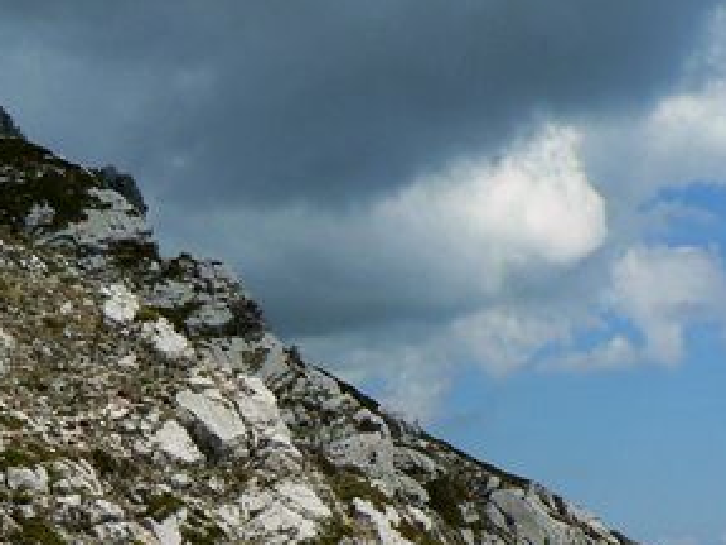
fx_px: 2097
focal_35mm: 100
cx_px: 103
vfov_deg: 14.5
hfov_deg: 19.4
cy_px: 570
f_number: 5.6
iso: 80
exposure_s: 1/400
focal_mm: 6
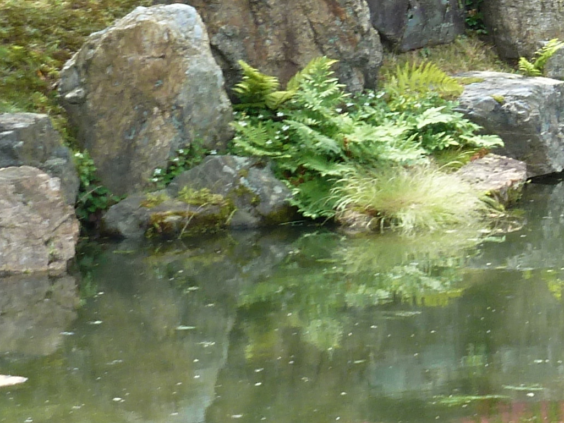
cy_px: -142
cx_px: 1073
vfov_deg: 5.3
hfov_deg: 6.8
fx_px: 4579
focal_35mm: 281
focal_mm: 11.9
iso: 80
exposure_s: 1/125
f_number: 4.1
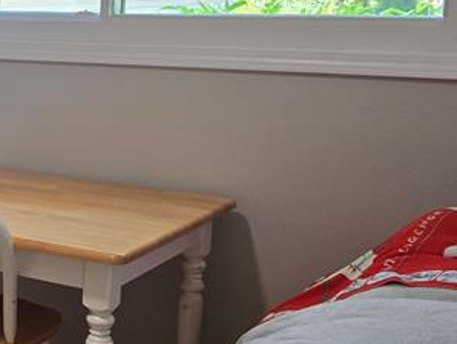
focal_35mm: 79
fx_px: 1044
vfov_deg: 18.7
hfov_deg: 21.6
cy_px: 192
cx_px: -181
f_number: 1.7
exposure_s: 1/120
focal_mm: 6.3
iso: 125
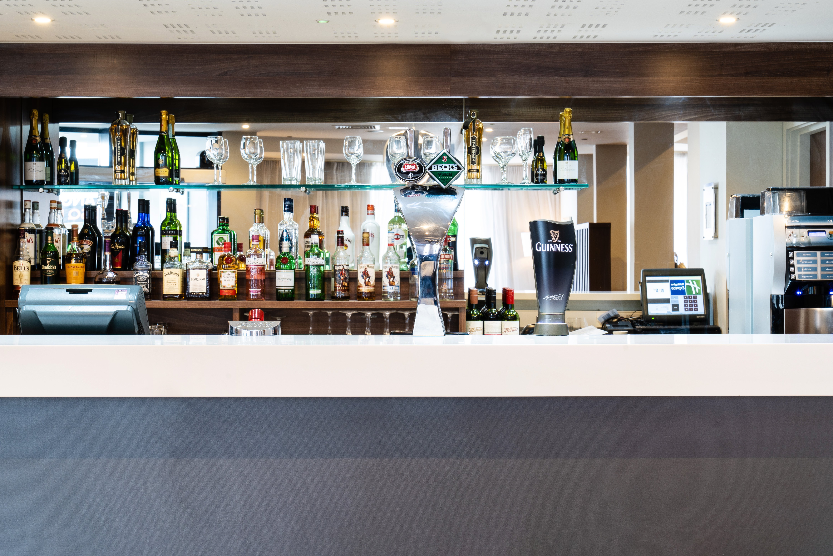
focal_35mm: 70
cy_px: 278
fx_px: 1620
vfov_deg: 19.5
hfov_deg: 28.8
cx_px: 416
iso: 200
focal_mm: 70
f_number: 13
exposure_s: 1
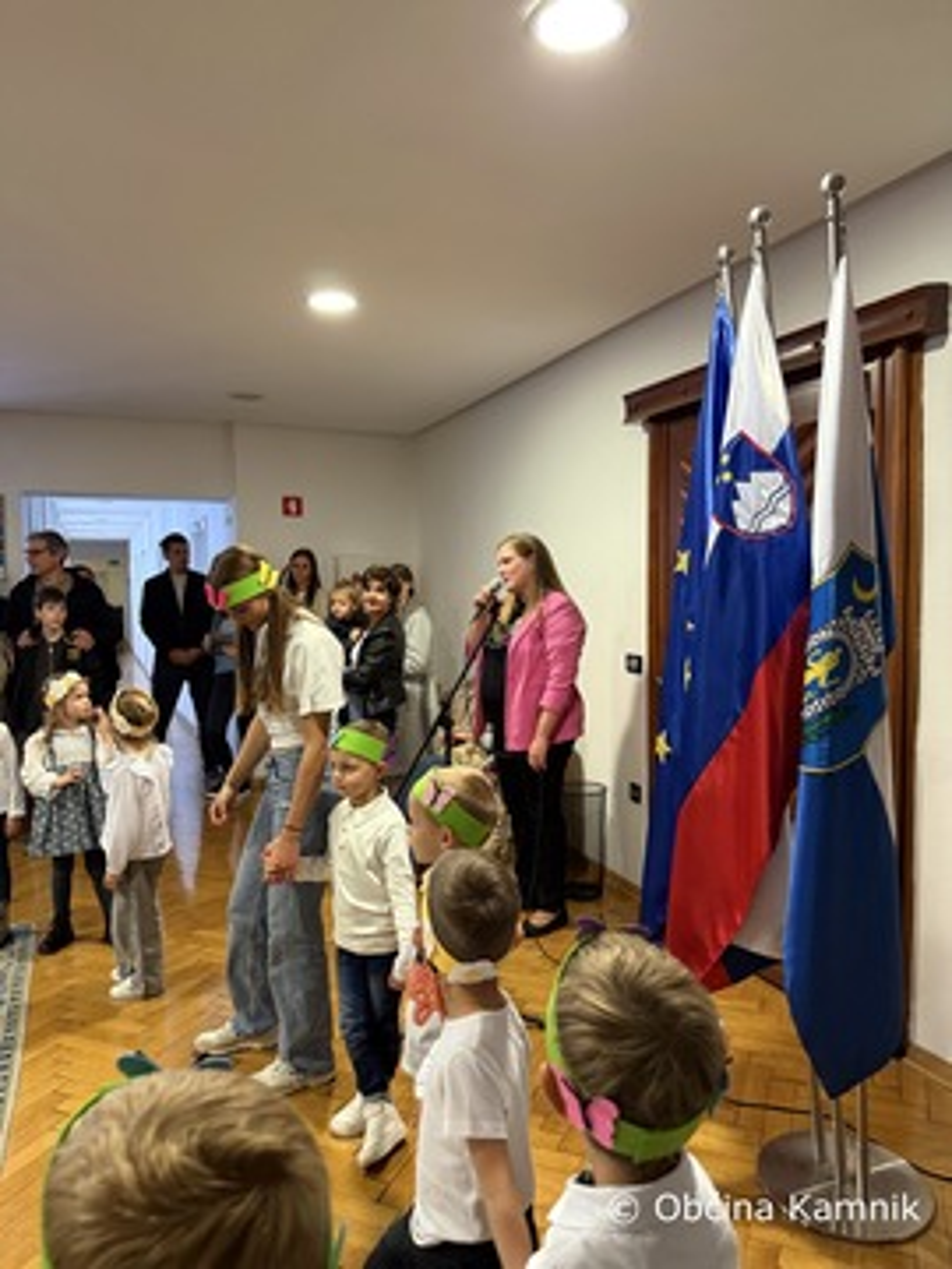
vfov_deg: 71.6
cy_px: 634
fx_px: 880
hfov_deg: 56.8
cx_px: 476
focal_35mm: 24
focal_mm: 6.76
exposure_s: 1/50
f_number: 1.78
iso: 400
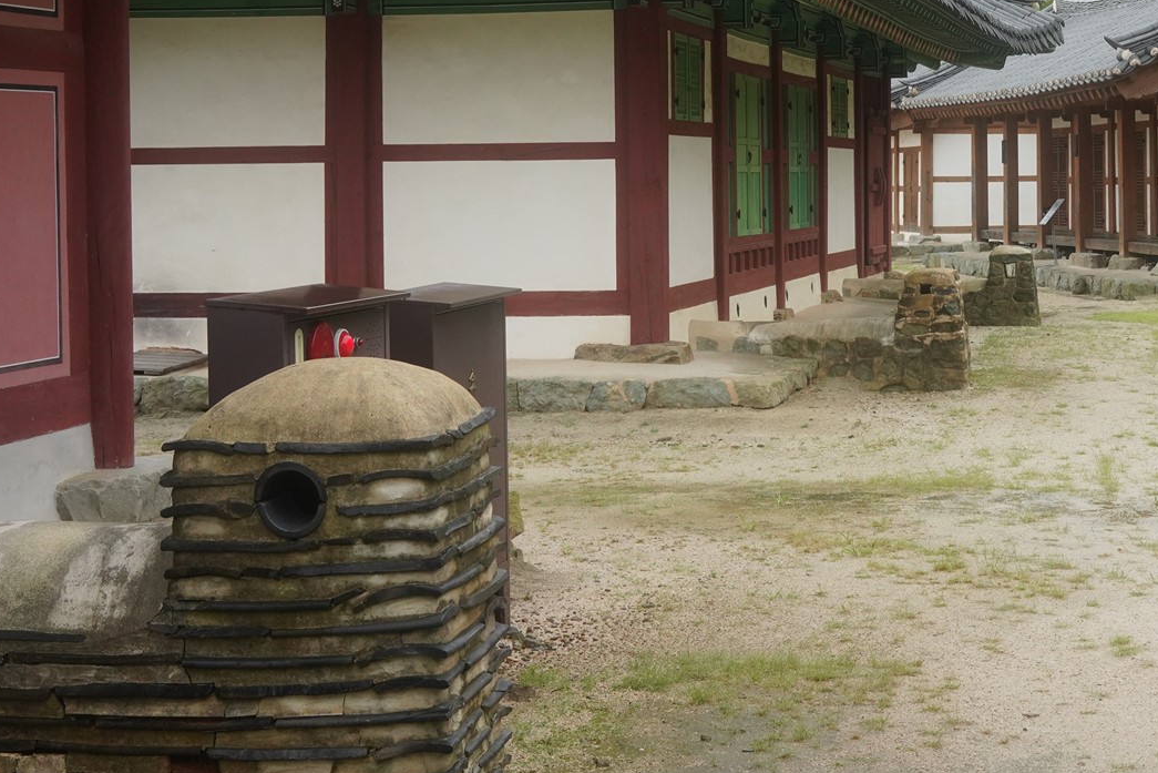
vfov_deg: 20.0
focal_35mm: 67
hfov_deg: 29.3
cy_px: 122
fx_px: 2155
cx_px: 951
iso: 1250
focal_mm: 35
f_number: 11
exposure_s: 1/100
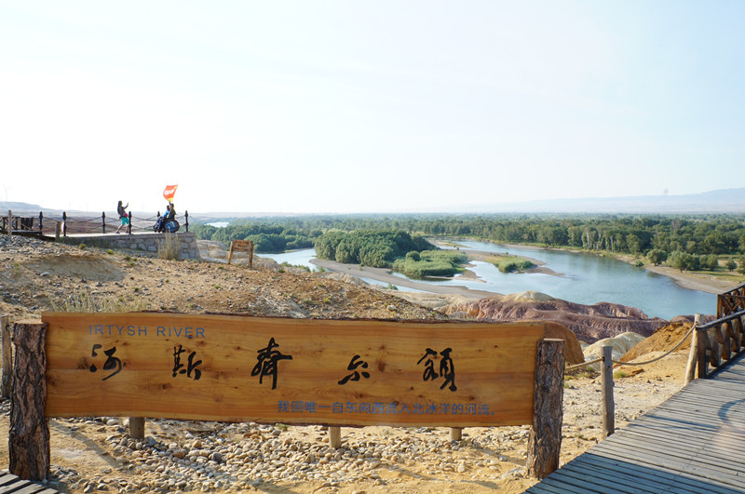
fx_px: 620
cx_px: 372
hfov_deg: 62.0
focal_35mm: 30
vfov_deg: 43.5
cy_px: 247
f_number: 22
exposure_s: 1/60
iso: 400
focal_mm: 20
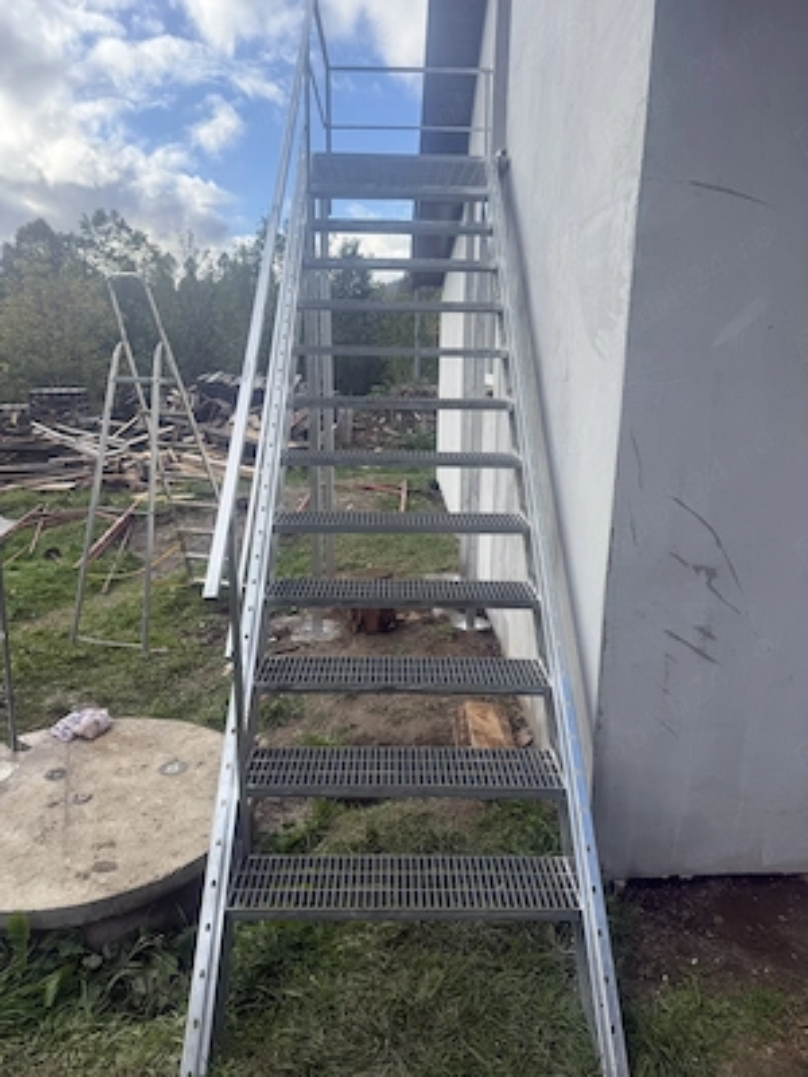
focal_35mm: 24
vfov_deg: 71.6
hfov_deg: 56.8
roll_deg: -0.9
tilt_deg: -14.5
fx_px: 747
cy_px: 538
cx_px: 404
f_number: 1.78
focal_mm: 6.76
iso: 100
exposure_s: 1/1653
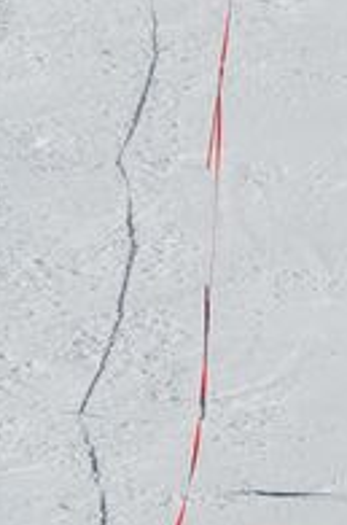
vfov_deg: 1.7
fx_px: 18155
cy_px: -11
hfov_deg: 1.1
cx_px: 886
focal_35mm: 1249
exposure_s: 1/1600
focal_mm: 135
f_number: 9
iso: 200
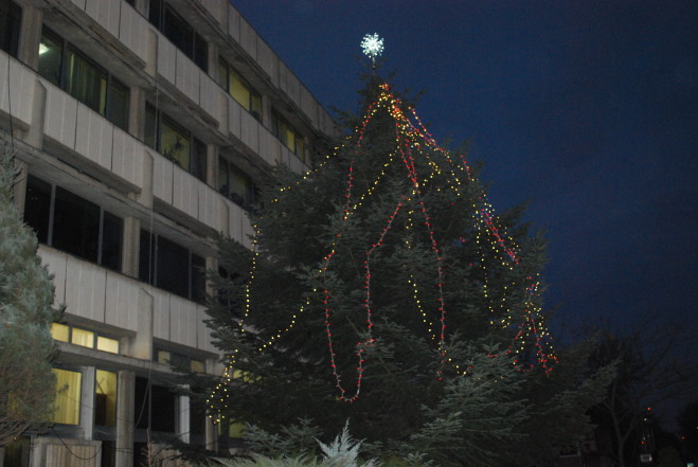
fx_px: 757
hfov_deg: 49.5
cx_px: 349
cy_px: 234
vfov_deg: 34.3
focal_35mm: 39
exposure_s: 1/60
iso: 1600
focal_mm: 26
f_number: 4.2
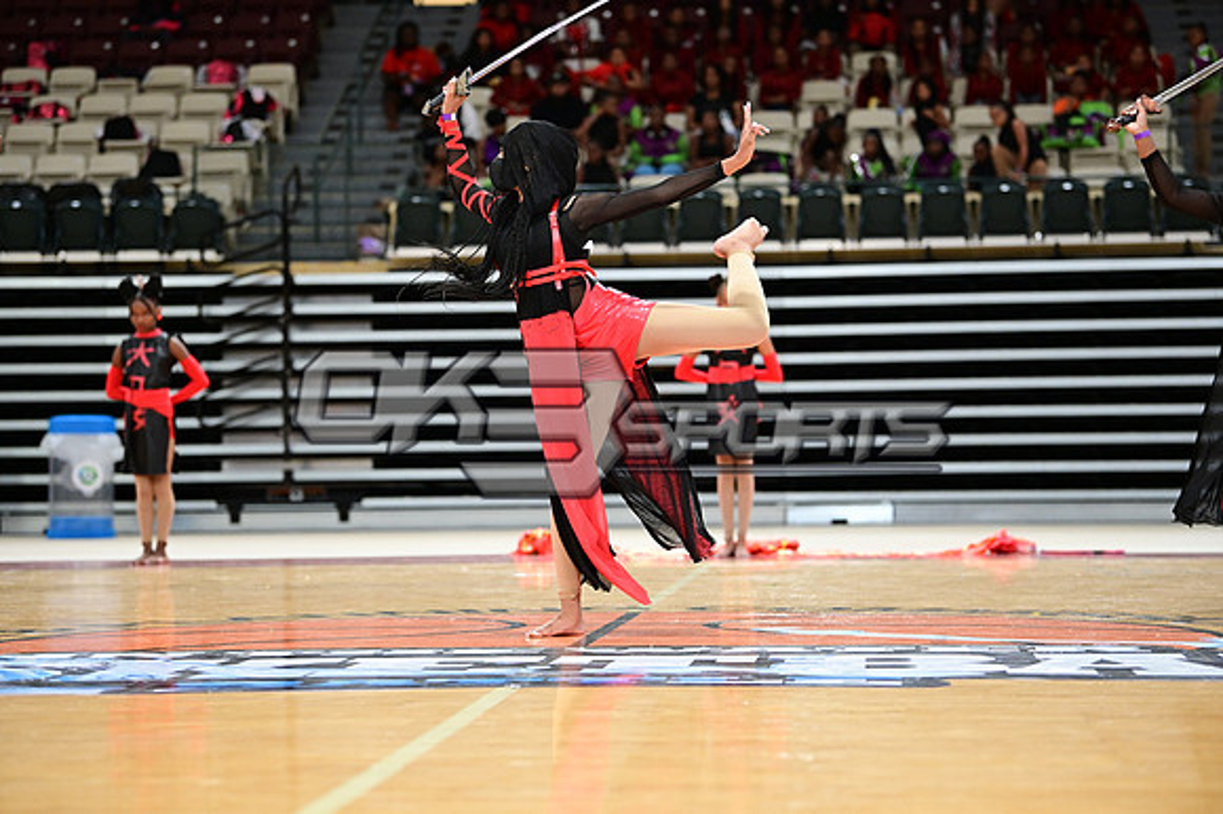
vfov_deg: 13.4
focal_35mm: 102
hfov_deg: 20.0
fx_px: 3463
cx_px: 612
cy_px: 407
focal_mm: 102
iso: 6400
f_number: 3.2
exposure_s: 1/1000
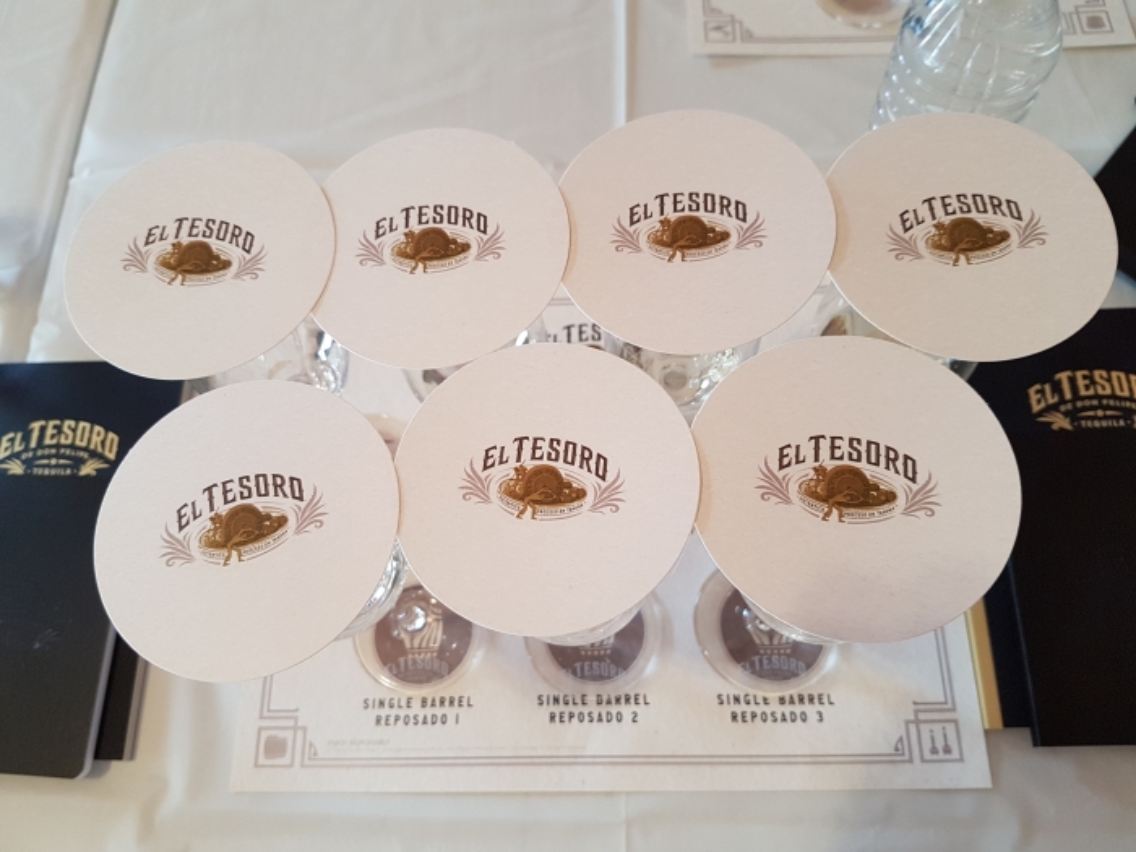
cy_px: 426
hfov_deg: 67.3
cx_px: 568
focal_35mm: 26
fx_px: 853
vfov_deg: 53.1
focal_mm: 4.2
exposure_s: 1/60
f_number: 1.7
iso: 100
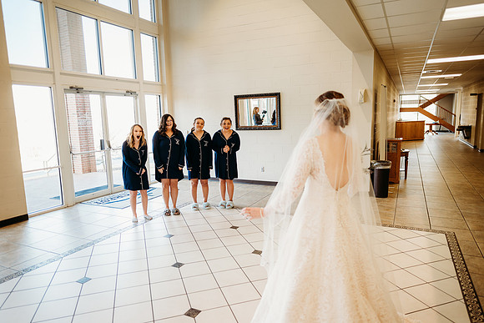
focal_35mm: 24
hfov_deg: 73.7
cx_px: 242
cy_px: 162
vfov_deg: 53.2
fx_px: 323
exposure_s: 1/160
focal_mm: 24
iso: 400
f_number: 1.8
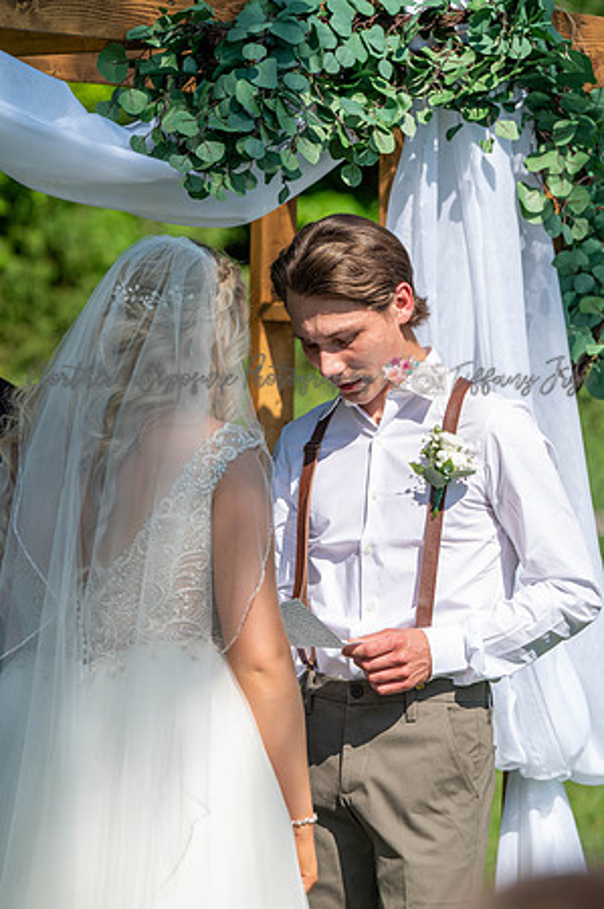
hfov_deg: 8.1
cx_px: 302
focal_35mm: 170
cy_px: 454
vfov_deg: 12.1
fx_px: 4288
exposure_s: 1/500
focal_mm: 170
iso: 100
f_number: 5.6
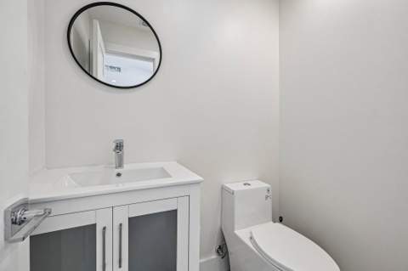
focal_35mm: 14
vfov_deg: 81.1
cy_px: 136
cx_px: 204
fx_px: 159
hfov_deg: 104.3
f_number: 8
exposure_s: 1/400
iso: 2500
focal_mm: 14
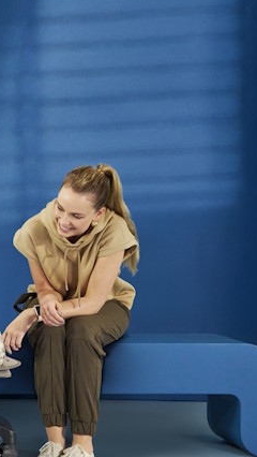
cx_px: -147
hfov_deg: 12.5
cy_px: 240
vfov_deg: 23.4
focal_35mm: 91
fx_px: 1101
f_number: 7.1
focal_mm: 37
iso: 1250
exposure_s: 1/125
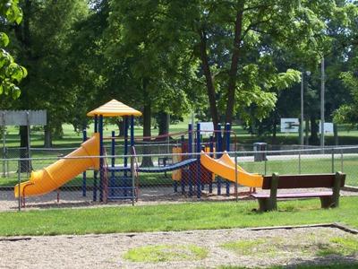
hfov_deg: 22.5
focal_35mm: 87
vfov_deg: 17.0
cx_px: 179
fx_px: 900
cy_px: 134
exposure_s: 1/320
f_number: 4.5
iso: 80
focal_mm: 14.9
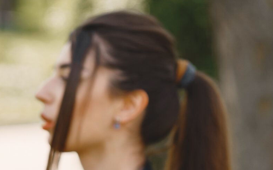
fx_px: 2106
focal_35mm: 283
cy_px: 183
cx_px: 260
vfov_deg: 4.6
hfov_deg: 7.4
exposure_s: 1/1000
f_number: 2.5
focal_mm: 85
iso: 200
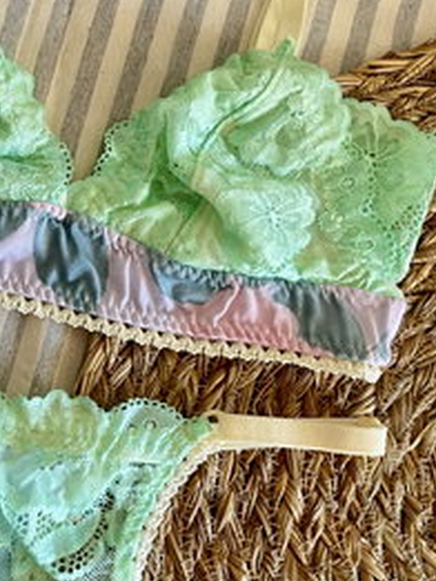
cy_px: 293
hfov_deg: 26.3
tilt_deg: -83.6
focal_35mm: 53
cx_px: 18
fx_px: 889
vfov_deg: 36.2
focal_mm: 5.1
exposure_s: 1/60
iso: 250
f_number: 1.6
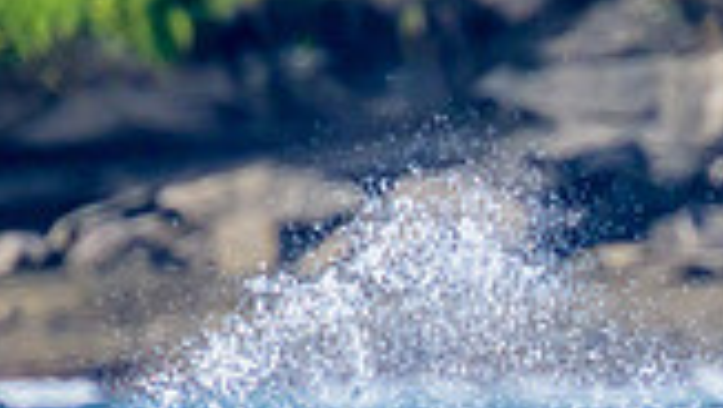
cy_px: 837
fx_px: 59594
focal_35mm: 3106
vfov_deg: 0.4
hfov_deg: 0.7
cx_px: 874
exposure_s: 1/2000
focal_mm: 800
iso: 1250
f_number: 11
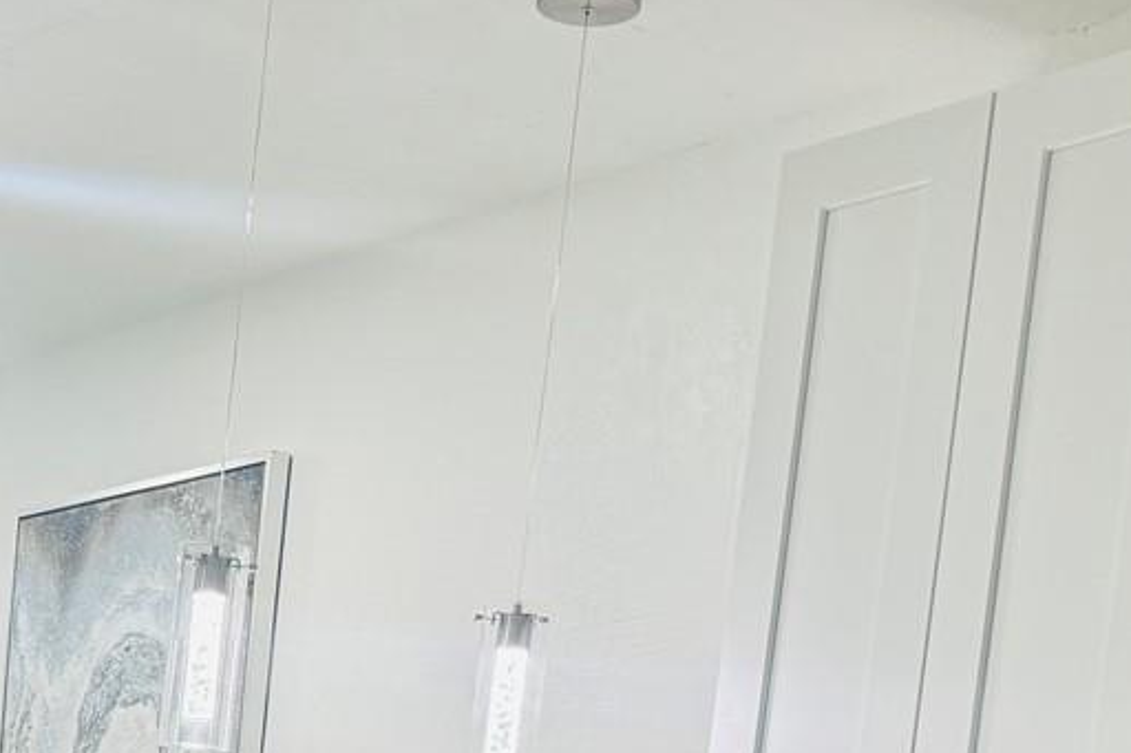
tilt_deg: -4.3
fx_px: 2450
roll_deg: -4.8
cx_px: 66
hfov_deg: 25.0
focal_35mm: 78
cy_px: 1100
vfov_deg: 16.1
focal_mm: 6.76
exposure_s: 1/60
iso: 160
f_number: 1.78
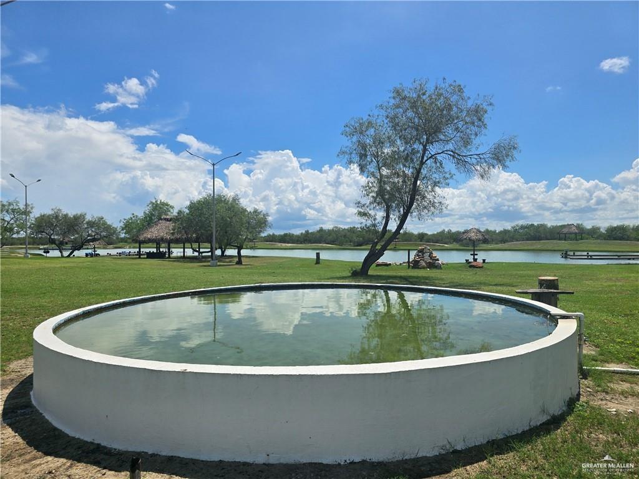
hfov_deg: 73.9
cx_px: 320
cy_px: 240
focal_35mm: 23
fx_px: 425
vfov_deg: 58.9
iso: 12
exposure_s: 1/1533
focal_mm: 6.3
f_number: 1.7
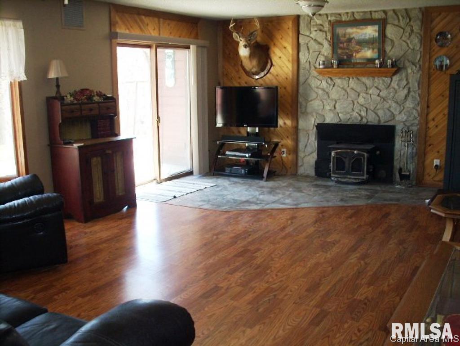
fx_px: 492
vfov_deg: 38.7
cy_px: 173
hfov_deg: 50.1
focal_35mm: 37
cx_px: 230
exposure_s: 1/30
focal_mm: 6.2
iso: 100
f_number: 2.8
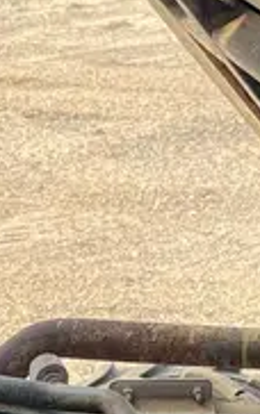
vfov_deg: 17.5
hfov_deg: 11.8
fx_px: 1256
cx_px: 109
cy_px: 556
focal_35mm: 111
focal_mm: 5.1
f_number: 1.6
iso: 50
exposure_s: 1/608
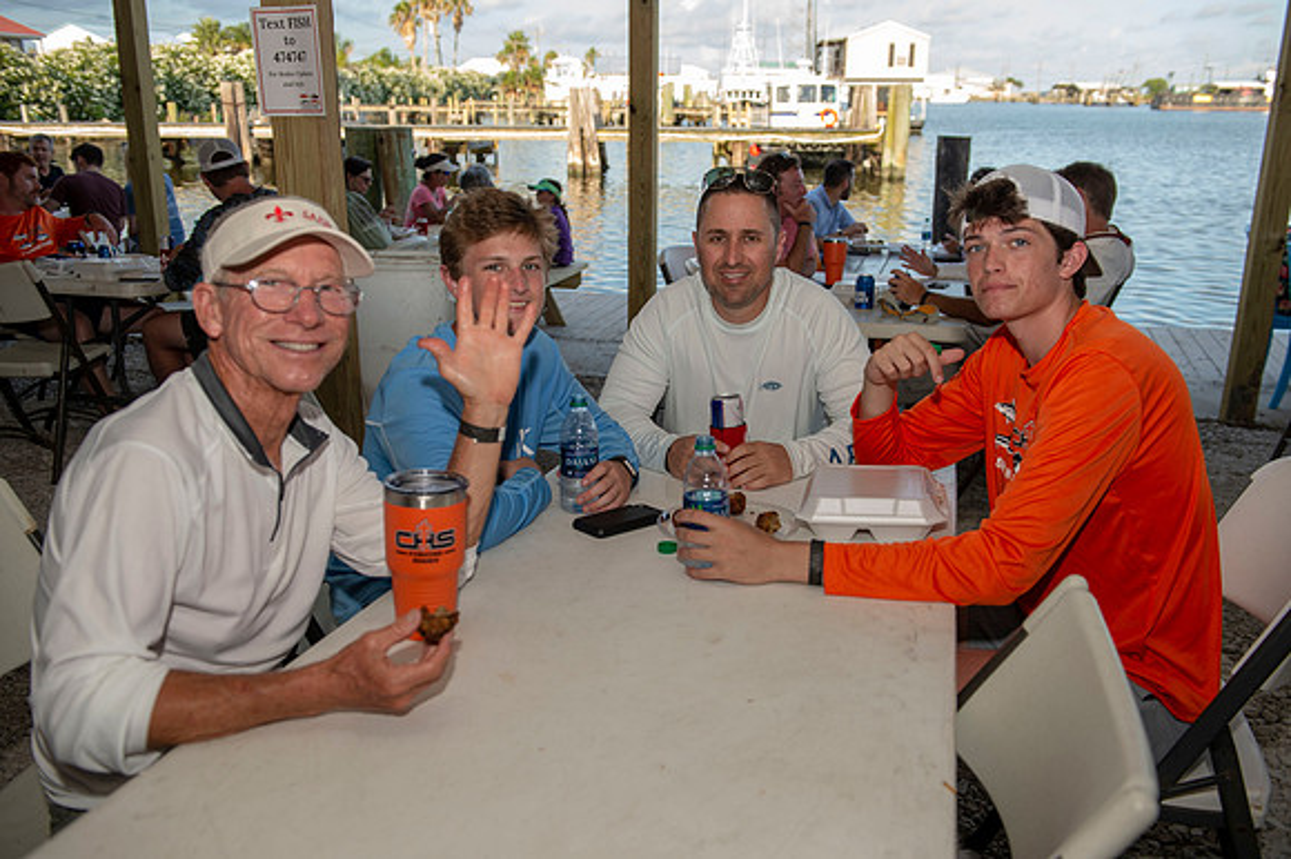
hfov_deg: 58.7
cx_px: 646
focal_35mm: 32
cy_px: 430
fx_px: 1147
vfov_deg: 41.1
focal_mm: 32
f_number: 4
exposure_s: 1/160
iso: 50
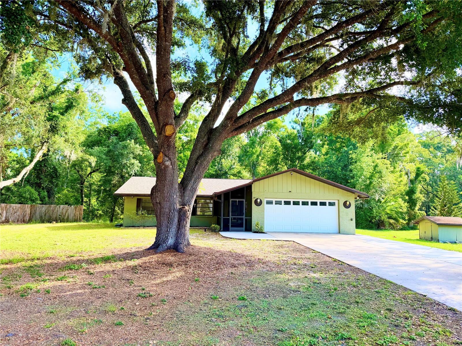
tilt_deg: +7.1
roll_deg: -1.1
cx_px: 231
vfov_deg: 56.8
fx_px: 320
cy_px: 173
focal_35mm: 24
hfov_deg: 71.6
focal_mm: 6.76
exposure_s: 1/1211
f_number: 1.78
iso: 100
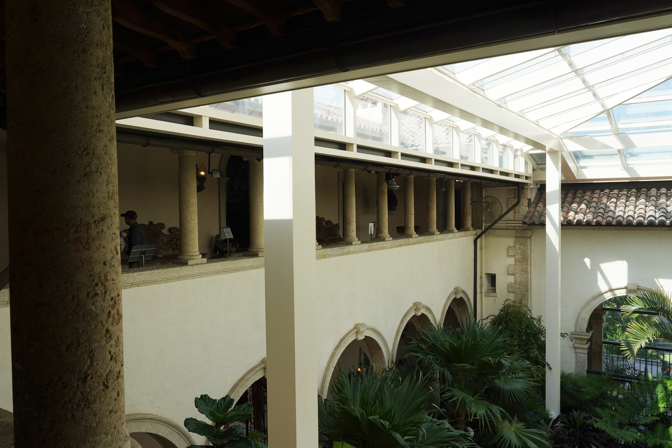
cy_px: 224
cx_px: 336
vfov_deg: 46.4
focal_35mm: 28
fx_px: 523
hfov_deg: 65.5
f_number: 9
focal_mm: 28
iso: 100
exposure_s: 1/100
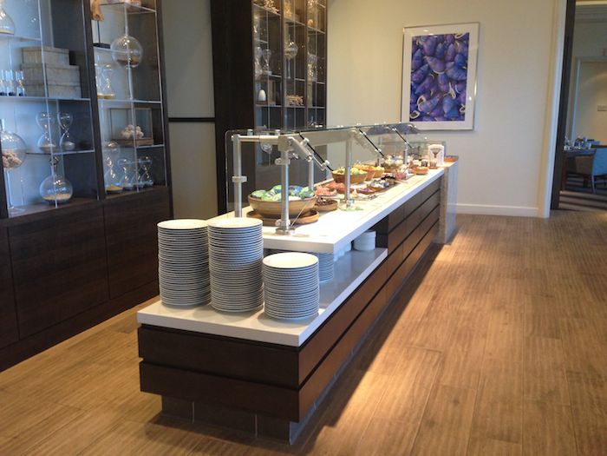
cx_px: 304
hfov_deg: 55.4
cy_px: 228
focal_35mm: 33
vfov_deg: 42.9
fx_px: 579
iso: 100
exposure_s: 1/20
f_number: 2.4
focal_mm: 4.12
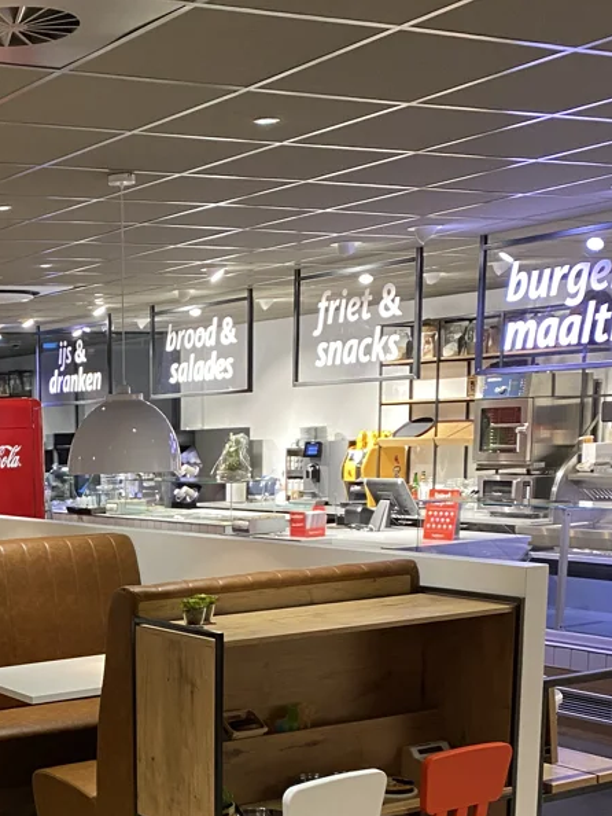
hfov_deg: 24.7
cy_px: 709
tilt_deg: -11.4
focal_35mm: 56
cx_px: -25
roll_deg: +1.3
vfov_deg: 32.9
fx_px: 1319
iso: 200
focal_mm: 4.25
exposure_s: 1/50
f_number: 1.8
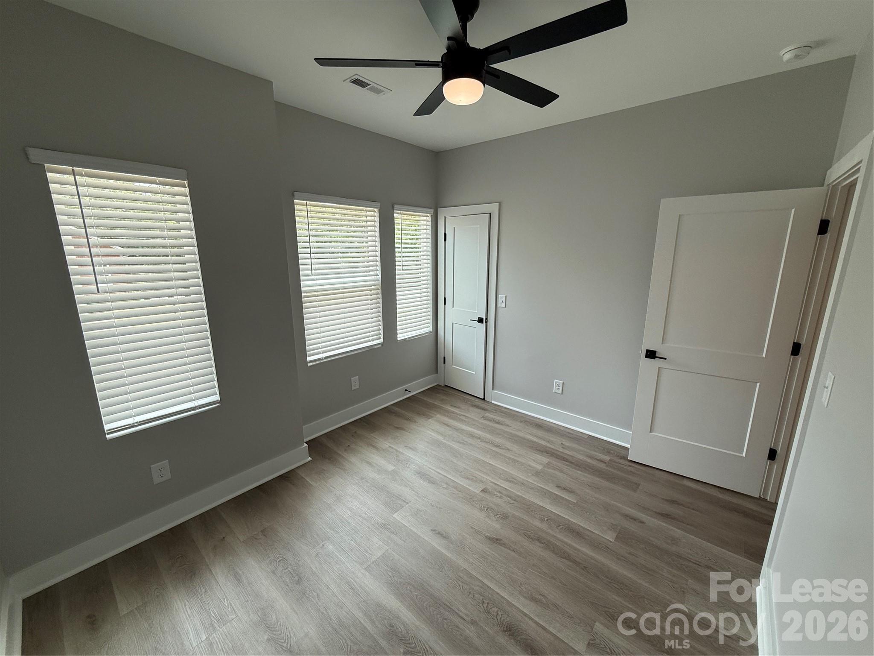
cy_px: 328
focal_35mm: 14
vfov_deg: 85.7
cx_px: 437
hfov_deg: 102.1
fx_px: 353
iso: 50
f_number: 2.2
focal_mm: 2.22
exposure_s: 1/249
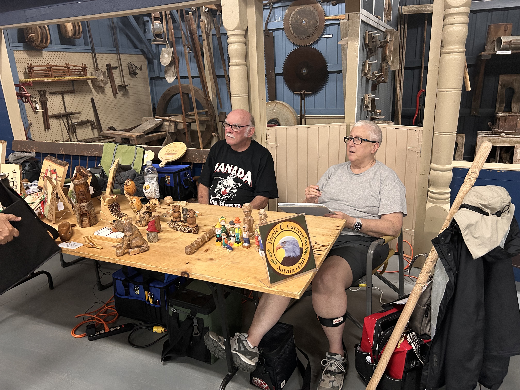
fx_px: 391
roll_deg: +2.5
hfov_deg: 67.3
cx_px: 260
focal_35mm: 26
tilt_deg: -18.0
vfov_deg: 53.1
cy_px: 195
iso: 400
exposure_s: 1/60
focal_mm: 5.7
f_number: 1.5
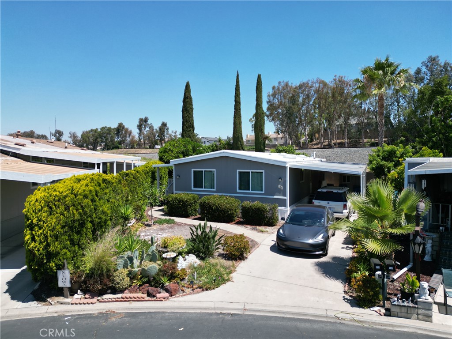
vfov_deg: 56.8
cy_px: 170
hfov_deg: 71.6
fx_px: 313
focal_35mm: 24
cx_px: 226
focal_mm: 6.72
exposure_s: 1/3000
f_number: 1.7
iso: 140
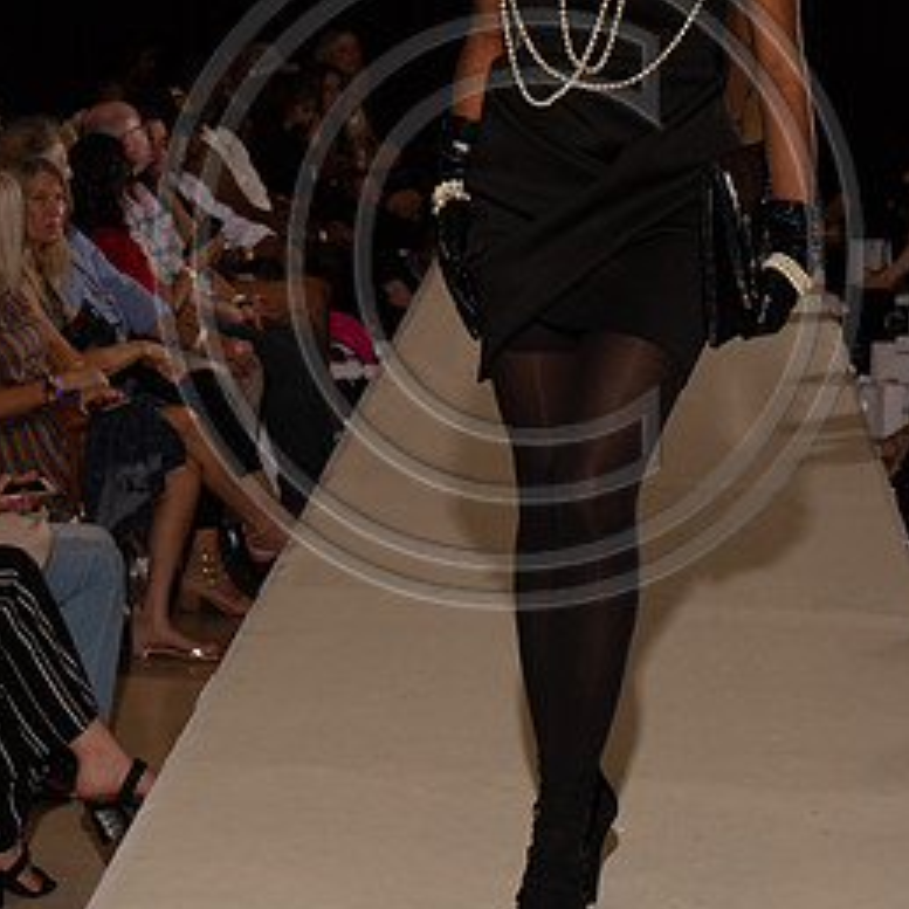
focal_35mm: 121
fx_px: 3595
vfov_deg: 14.4
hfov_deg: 14.4
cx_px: 511
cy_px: 253
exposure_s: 1/250
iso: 800
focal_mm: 82
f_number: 9
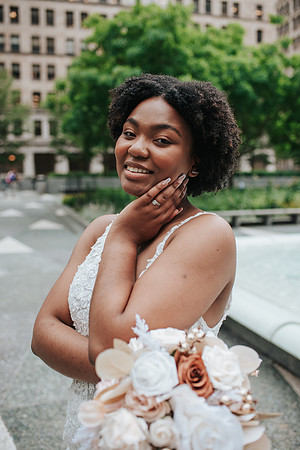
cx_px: 150
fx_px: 437
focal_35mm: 35
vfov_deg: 54.4
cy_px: 225
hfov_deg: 37.9
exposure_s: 1/1250
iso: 1000
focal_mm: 35
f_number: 2.8
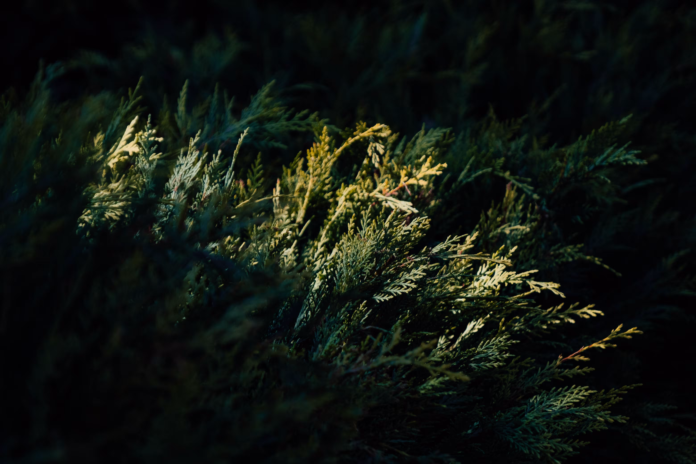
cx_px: 348
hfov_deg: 14.7
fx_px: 2706
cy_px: 232
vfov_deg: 9.8
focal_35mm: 140
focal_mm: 93.2
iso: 320
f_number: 5.6
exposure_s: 1/320
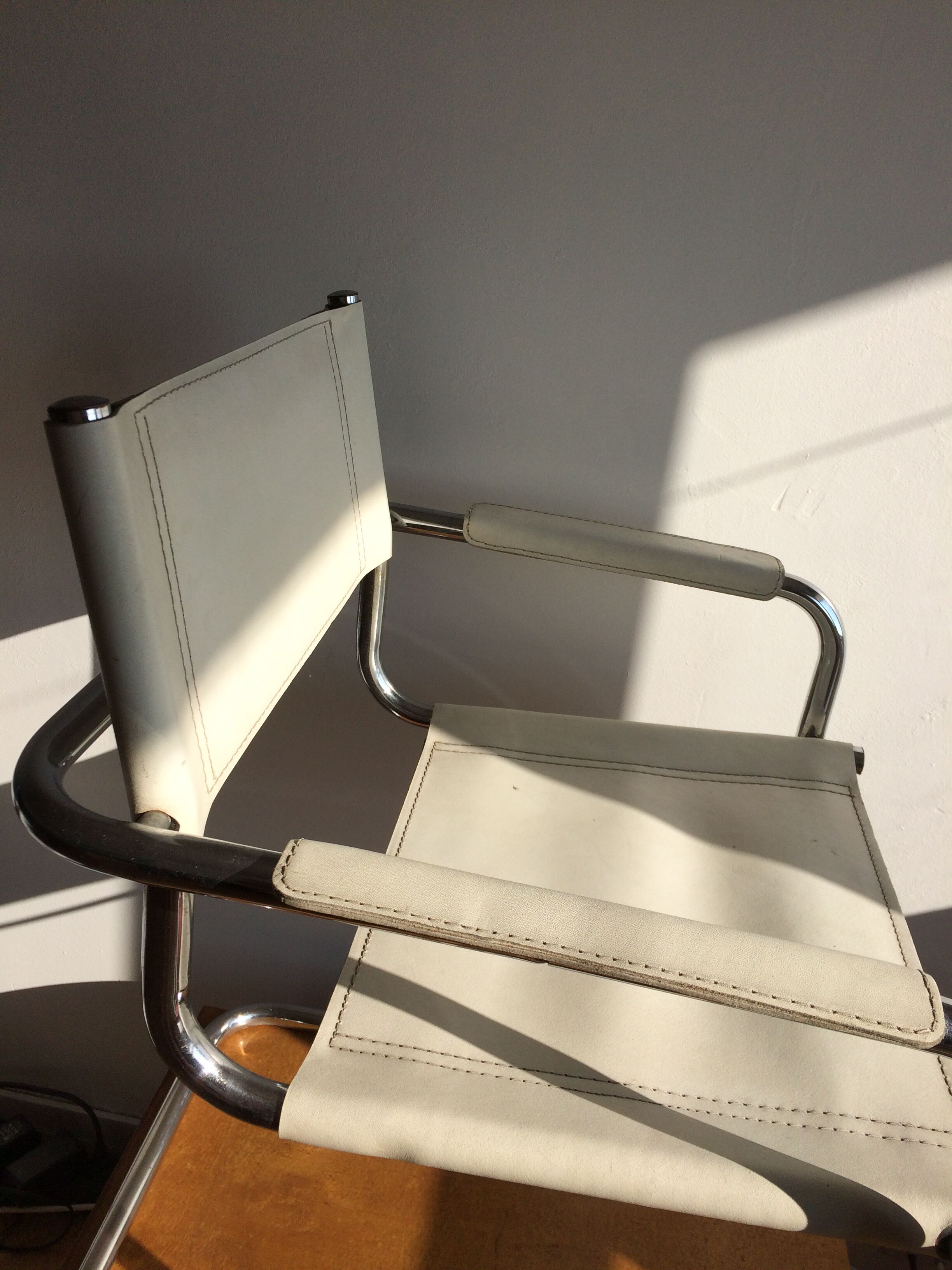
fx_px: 1063
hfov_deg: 48.2
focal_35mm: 29
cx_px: 476
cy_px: 635
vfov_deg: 61.7
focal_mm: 4.15
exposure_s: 1/2415
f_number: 2.2
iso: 32
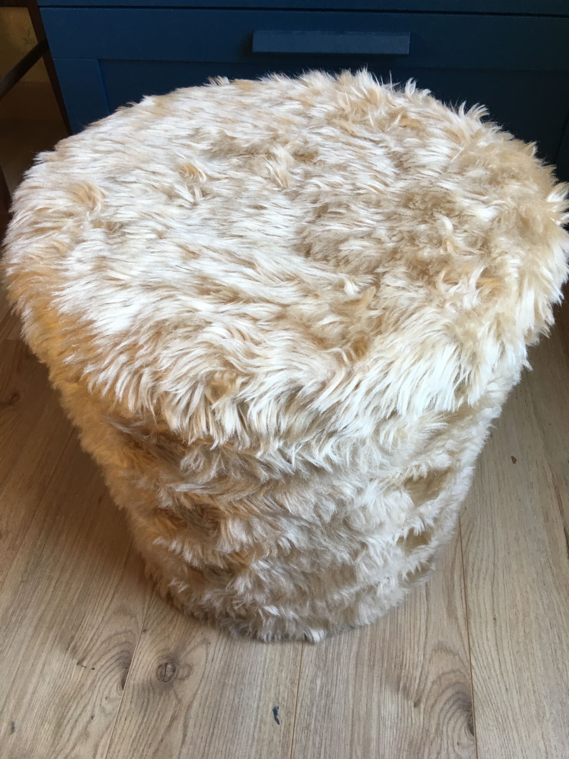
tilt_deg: -45.6
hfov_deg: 48.2
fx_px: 636
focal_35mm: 29
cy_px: 380
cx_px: 284
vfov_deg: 61.7
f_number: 2.2
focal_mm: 4.15
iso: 50
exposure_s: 1/33
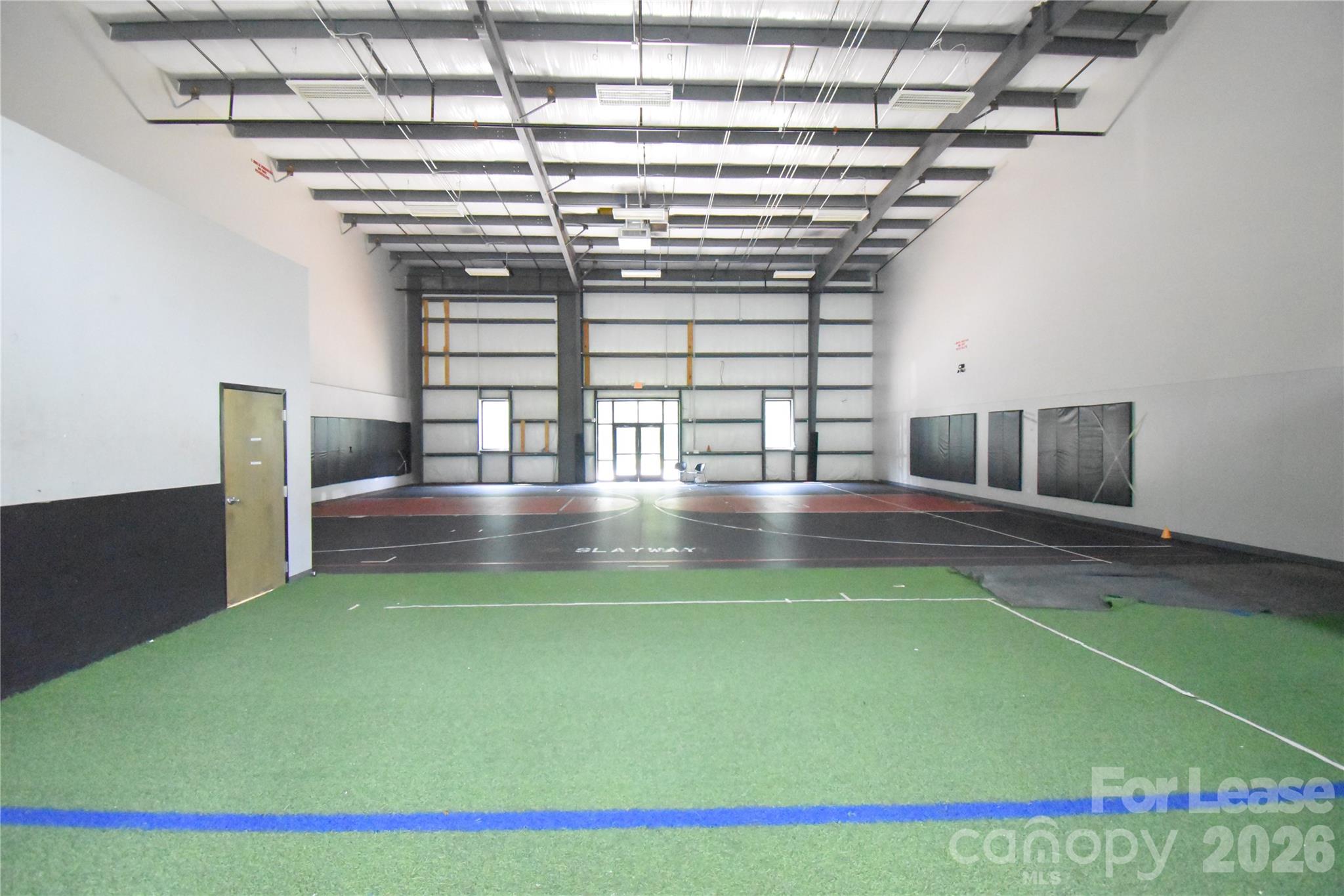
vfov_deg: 77.3
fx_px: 560
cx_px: 672
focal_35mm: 15
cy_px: 448
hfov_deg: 100.4
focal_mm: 10
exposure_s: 1/125
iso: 12800
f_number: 4.5
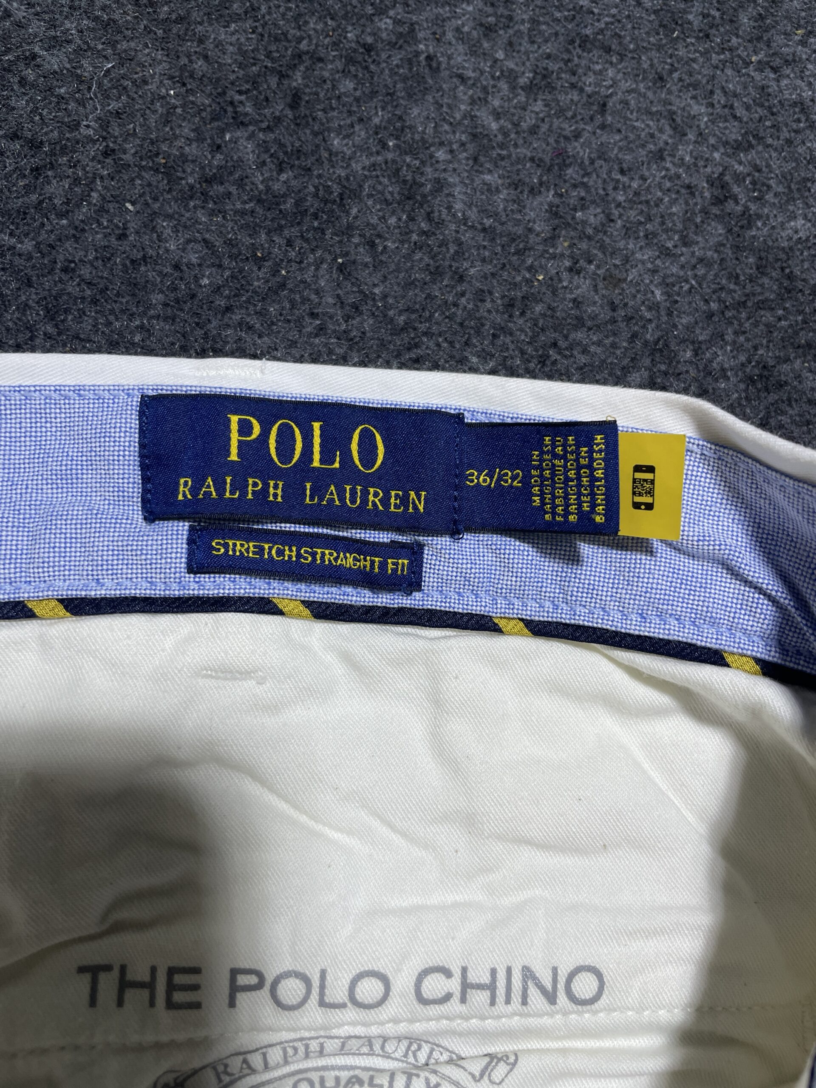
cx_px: 408
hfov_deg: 53.1
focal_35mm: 26
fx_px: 817
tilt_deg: -50.6
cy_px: 544
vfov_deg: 67.3
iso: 40
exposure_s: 1/100
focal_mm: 4.2
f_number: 1.6
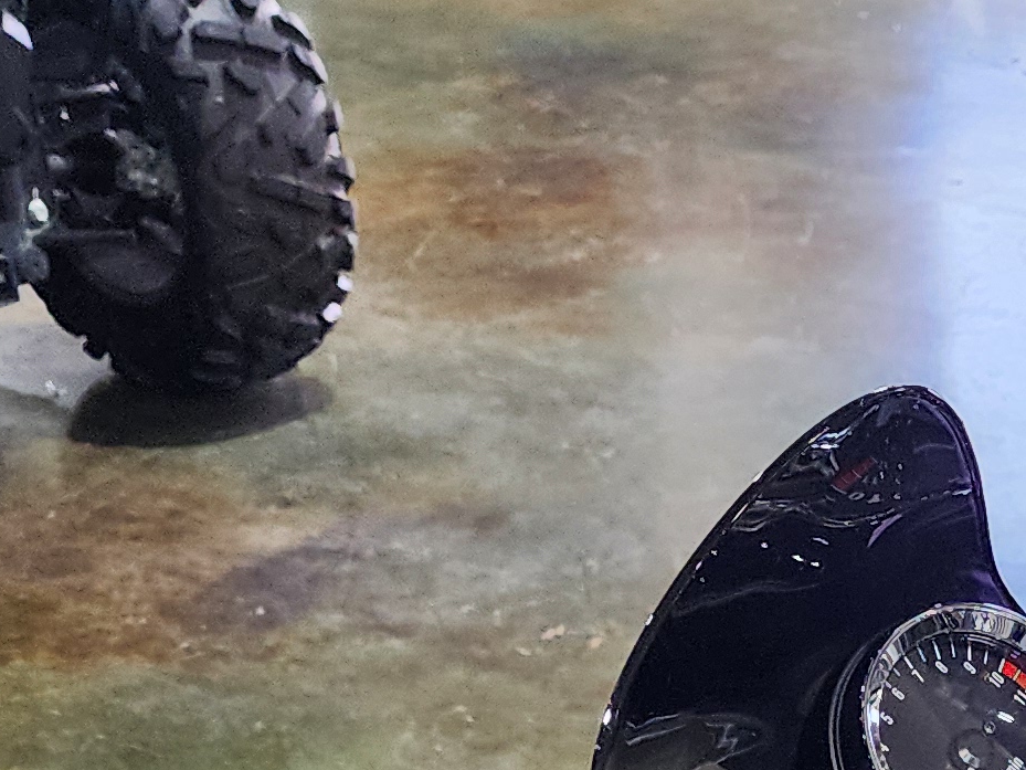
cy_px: 1531
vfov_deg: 13.0
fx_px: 2935
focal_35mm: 99
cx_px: 1221
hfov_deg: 18.8
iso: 200
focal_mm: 6.4
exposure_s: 1/120
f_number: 1.8
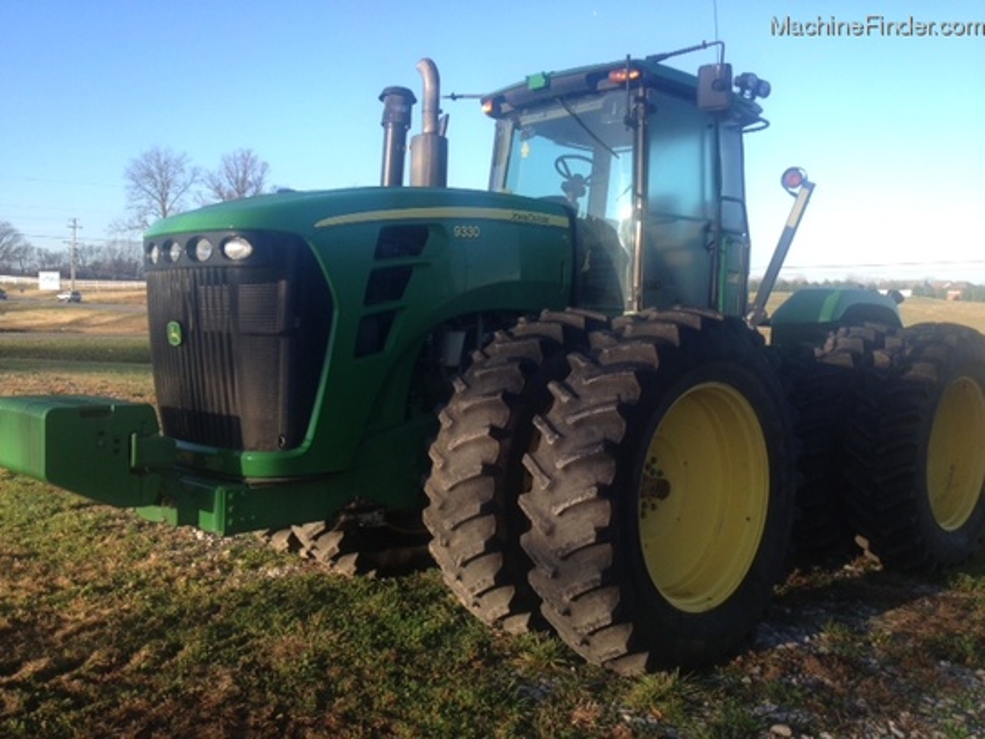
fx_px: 996
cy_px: 370
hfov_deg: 52.6
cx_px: 492
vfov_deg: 40.7
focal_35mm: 35
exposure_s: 1/506
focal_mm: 4.28
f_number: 2.4
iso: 50
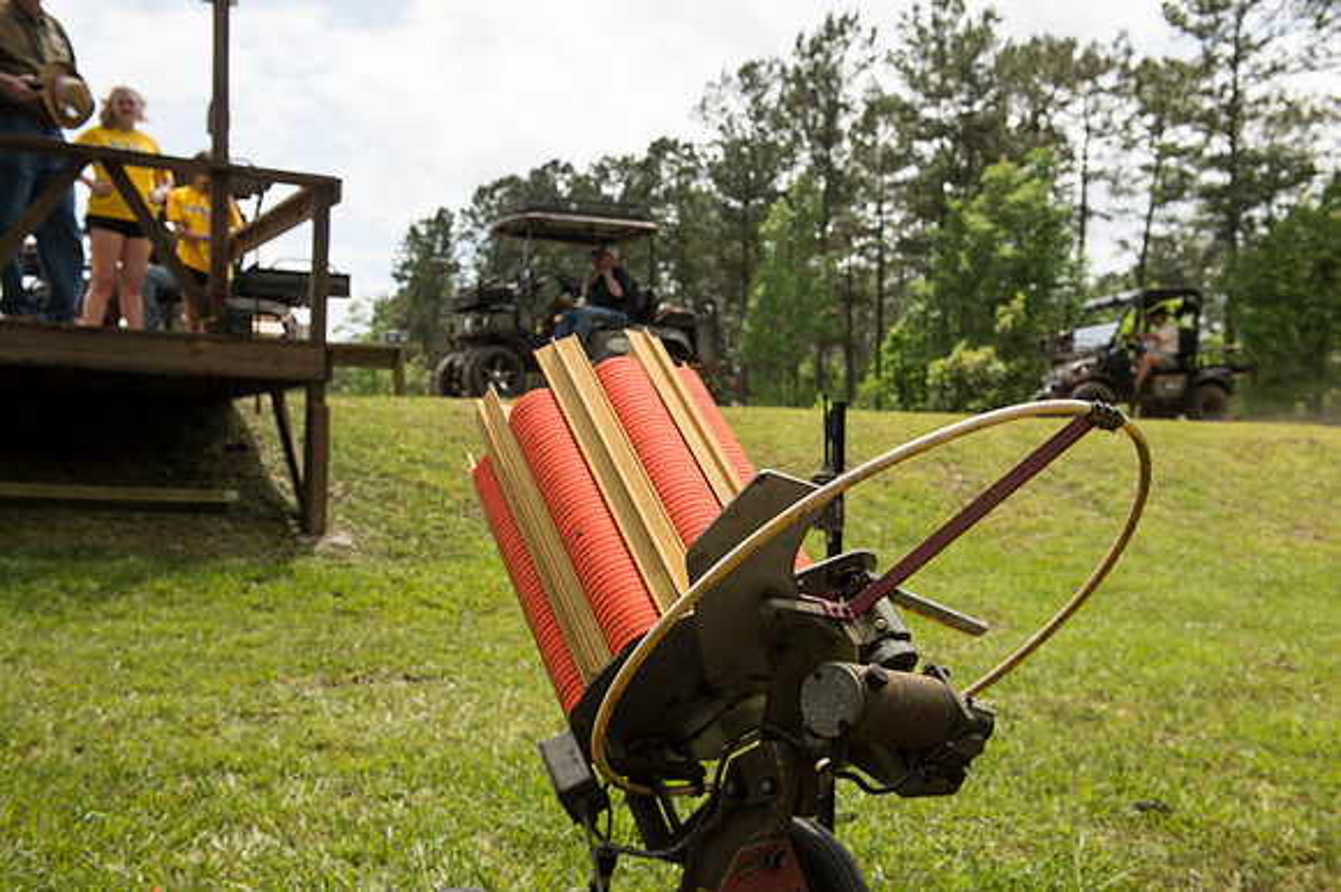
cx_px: 670
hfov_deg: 53.2
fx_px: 1340
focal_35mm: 36
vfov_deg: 36.8
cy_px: 446
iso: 160
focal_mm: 36
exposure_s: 1/250
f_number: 9
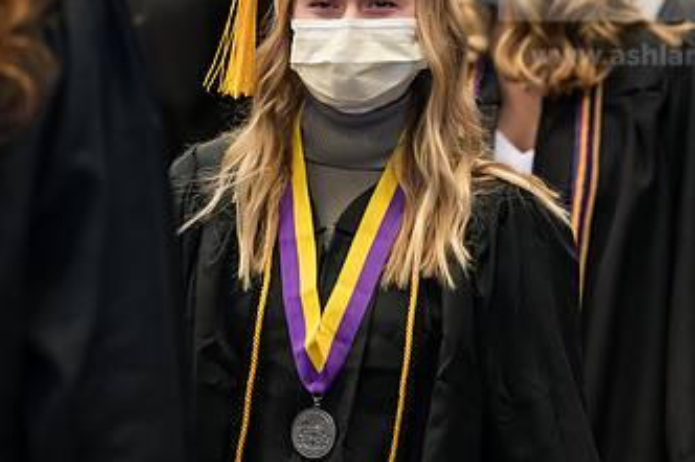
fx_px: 4554
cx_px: 435
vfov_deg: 5.8
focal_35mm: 236
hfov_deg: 8.7
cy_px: 99
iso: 1600
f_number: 3.5
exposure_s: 1/200
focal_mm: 135
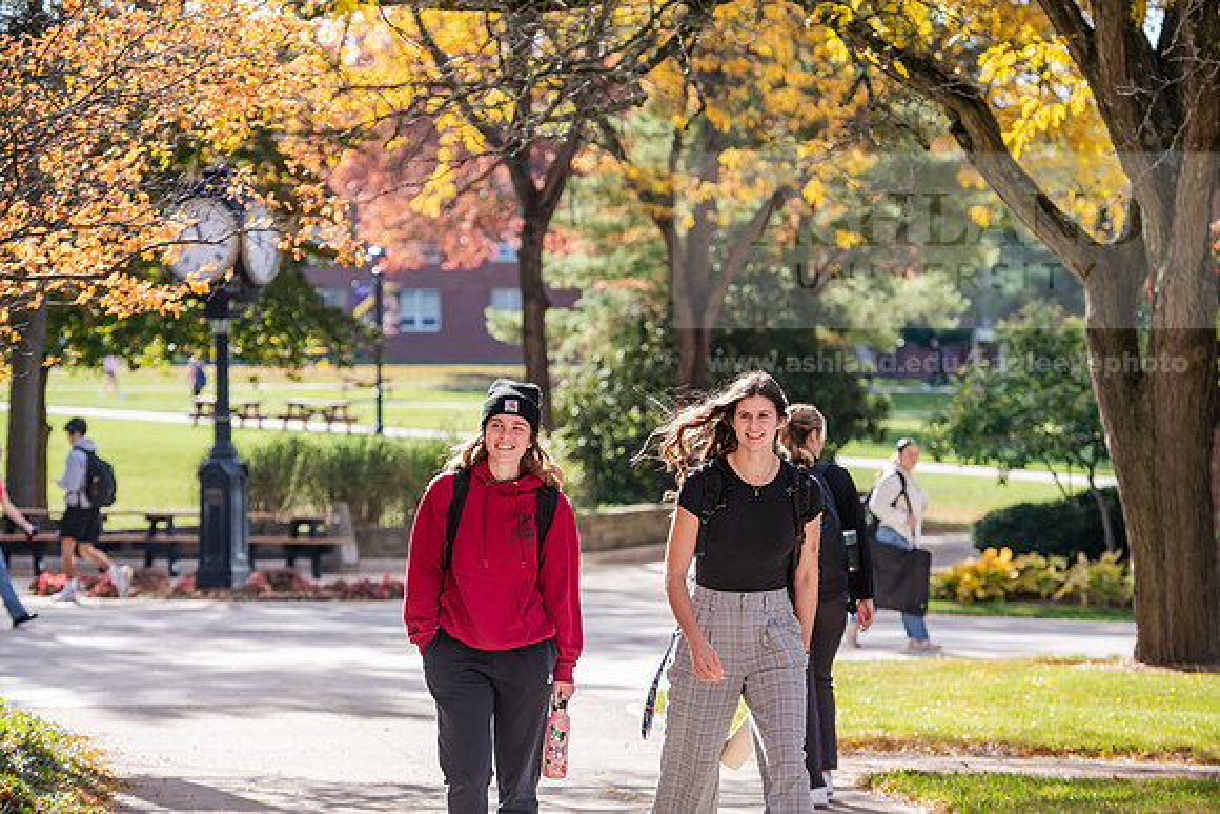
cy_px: 407
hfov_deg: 16.8
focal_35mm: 122
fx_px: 4135
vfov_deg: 11.2
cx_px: 610
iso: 200
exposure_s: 1/500
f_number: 4.5
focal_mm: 122
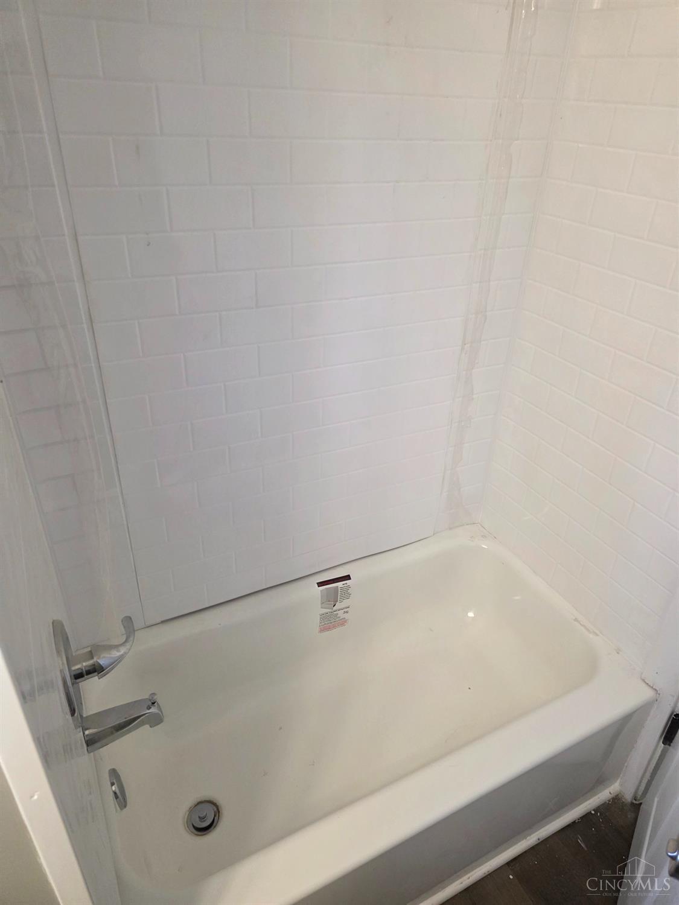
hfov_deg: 58.9
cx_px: 340
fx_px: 602
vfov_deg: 73.9
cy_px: 452
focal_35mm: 23
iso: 400
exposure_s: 1/120
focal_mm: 6.3
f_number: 1.7
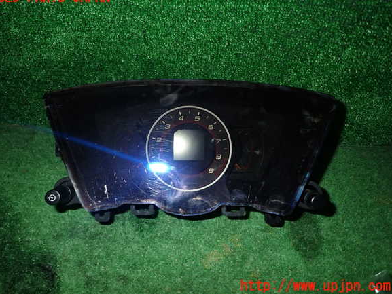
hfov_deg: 67.3
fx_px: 294
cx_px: 190
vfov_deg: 53.1
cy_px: 142
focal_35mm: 26
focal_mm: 4.5
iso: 200
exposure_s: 1/30
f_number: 5.6
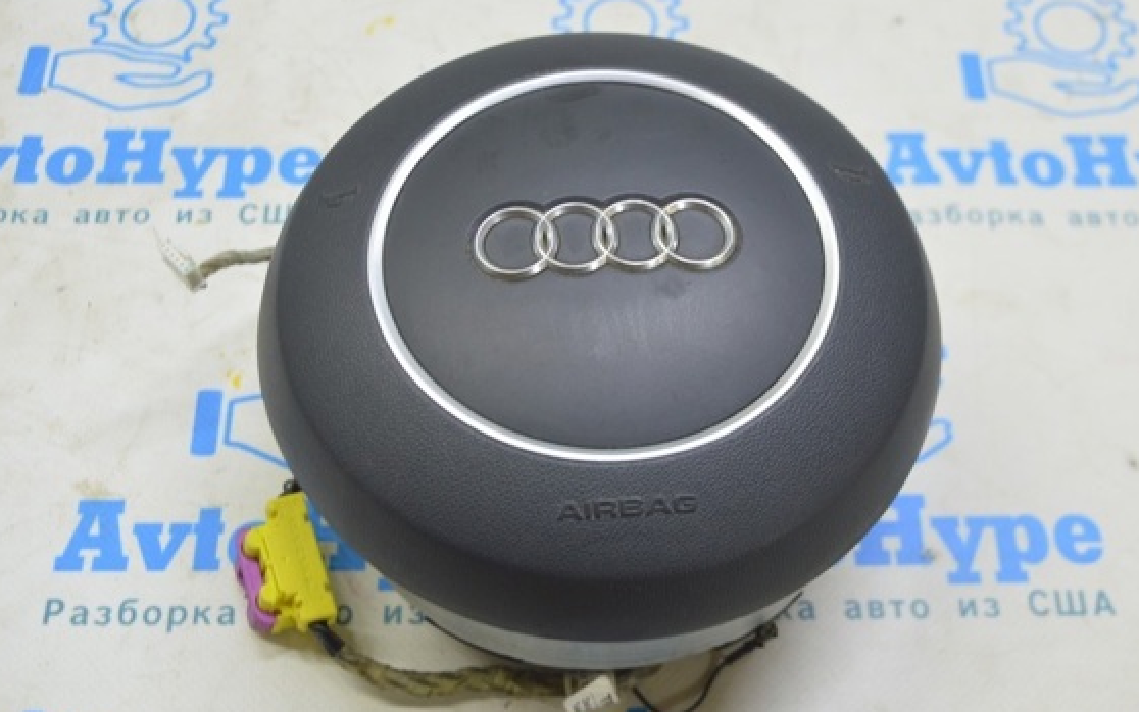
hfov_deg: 41.0
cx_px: 602
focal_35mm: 49
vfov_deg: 26.4
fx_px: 1521
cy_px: 354
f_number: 5.6
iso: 400
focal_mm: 28
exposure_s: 1/20
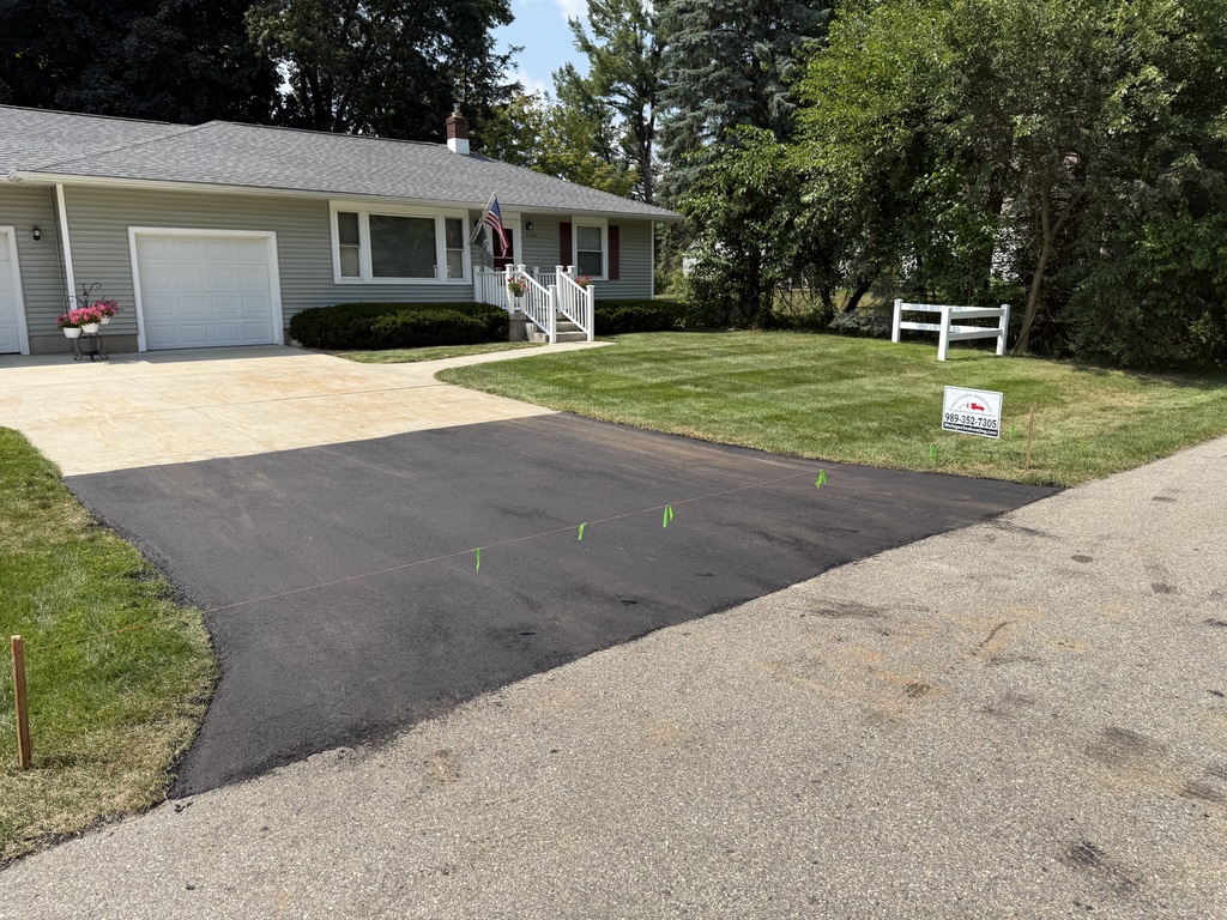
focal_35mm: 24
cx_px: 614
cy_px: 460
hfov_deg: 71.6
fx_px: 851
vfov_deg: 56.8
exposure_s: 1/3759
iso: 80
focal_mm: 6.76
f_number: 1.78
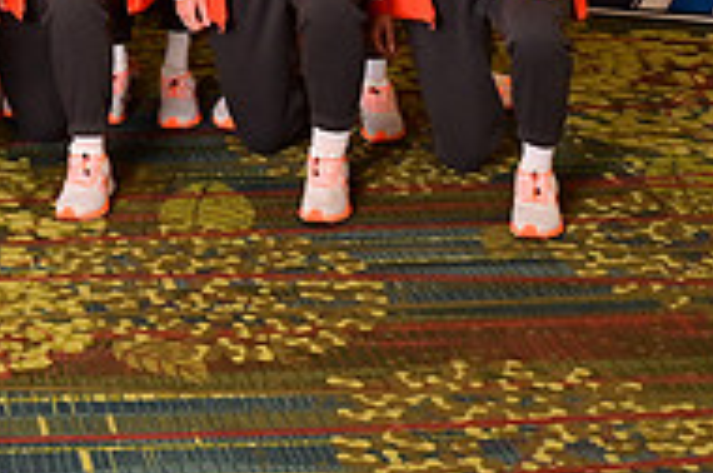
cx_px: -101
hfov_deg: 18.8
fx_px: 2056
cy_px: -233
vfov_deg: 12.5
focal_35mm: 104
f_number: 13
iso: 800
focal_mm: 34
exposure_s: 1/125
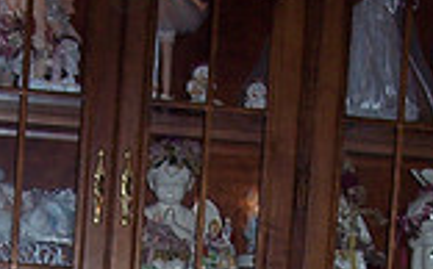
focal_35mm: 154
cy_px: 564
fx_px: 1815
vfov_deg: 8.0
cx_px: 125
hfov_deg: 13.6
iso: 100
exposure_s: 1/60
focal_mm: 8
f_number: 2.8
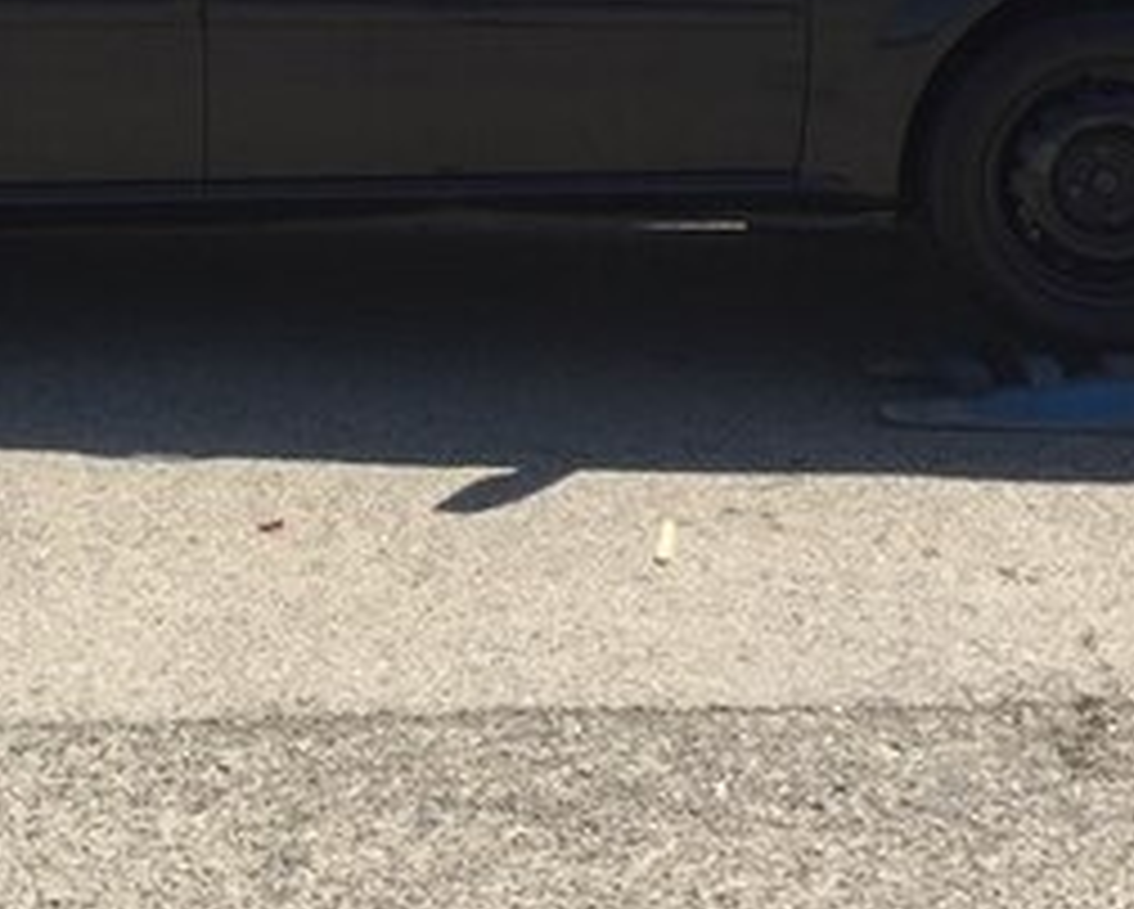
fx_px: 2486
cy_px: -92
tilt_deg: -3.1
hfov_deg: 25.4
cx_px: 292
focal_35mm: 74
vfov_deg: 19.8
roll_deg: -1.6
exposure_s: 1/1522
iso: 32
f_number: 2.2
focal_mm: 4.15
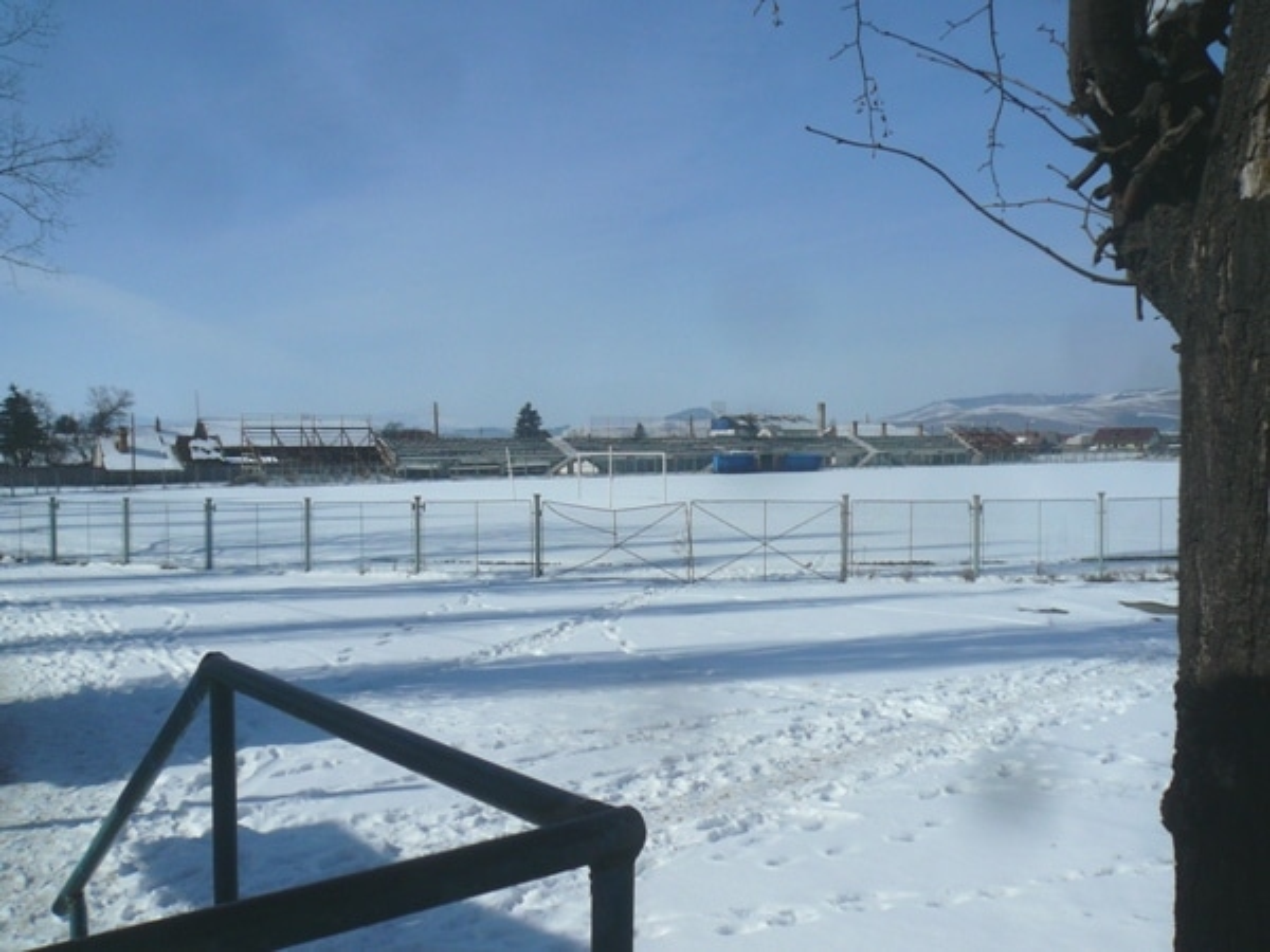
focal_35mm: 30
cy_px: 476
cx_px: 635
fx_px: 1101
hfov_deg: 60.0
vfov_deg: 46.8
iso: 100
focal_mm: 4.6
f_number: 8
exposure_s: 1/640
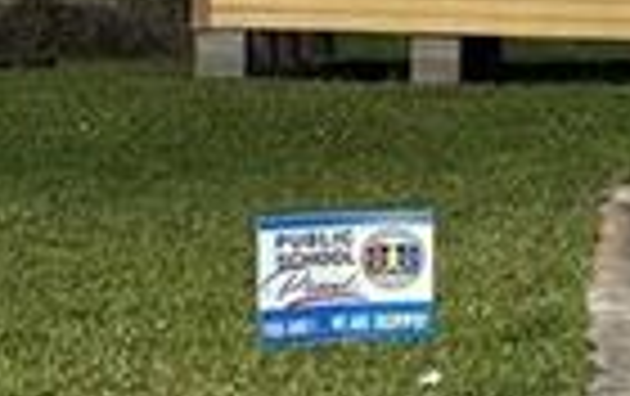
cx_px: 1008
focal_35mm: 131
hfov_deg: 14.6
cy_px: -11
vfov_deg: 10.0
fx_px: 2253
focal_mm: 5.1
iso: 50
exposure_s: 1/3623
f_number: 1.6
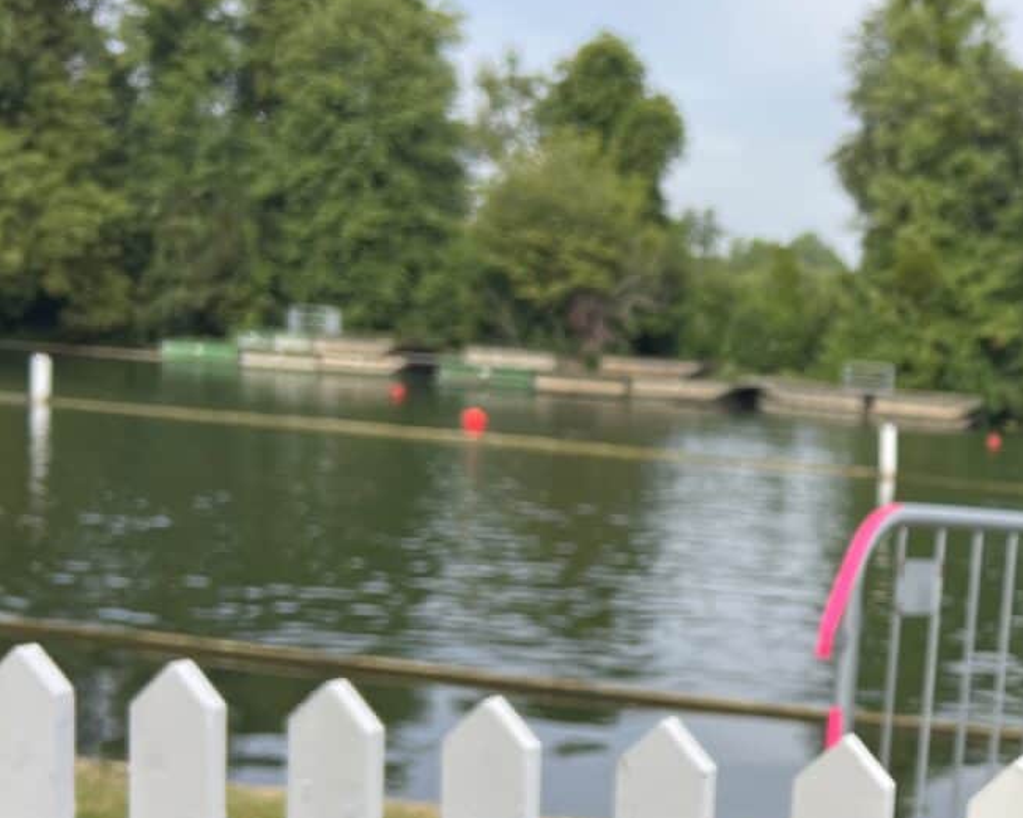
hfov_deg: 28.5
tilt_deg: -6.1
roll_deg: -3.8
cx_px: 1132
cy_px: 565
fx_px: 1817
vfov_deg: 25.2
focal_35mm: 60
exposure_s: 1/1124
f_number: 1.5
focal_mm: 5.7
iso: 50
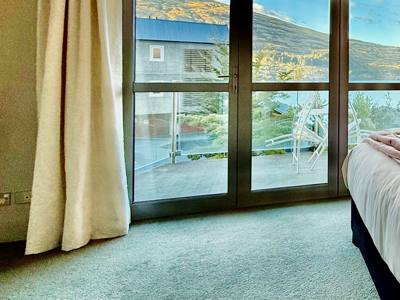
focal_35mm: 31
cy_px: 75
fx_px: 358
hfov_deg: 45.6
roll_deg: -0.1
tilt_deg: +0.1
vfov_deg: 44.0
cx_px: 428
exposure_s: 1/136
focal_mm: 2.22
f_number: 2.2
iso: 64
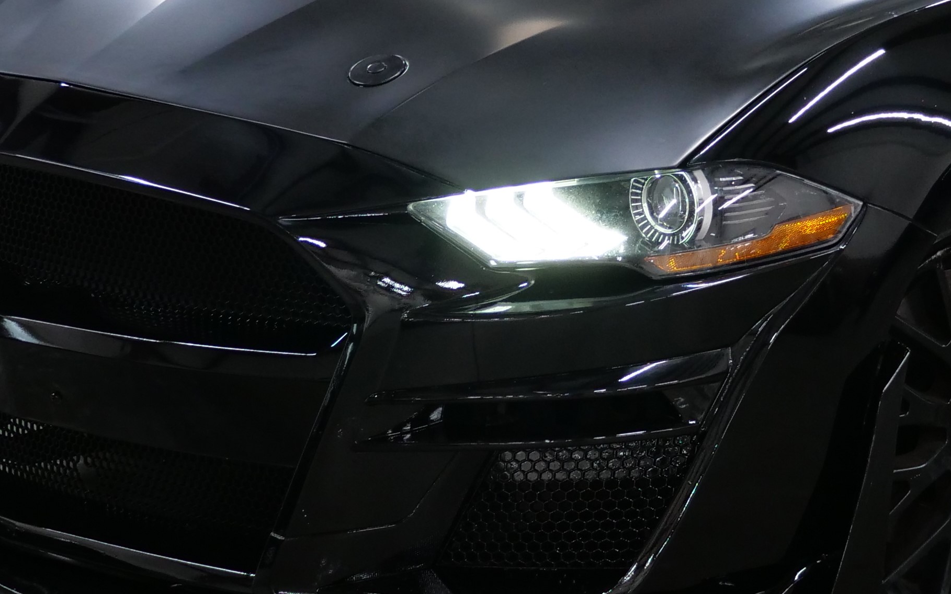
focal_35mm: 123
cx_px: 861
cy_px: 81
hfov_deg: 16.7
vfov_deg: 10.6
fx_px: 3188
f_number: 2.8
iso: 640
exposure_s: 1/60
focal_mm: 21
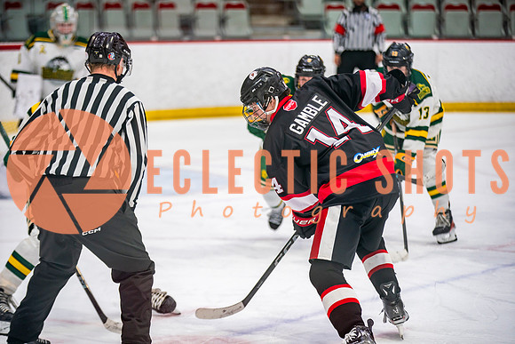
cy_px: 172
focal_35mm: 142
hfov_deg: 14.4
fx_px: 2032
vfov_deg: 9.7
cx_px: 258
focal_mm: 142
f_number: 2.8
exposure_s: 1/640
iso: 1000
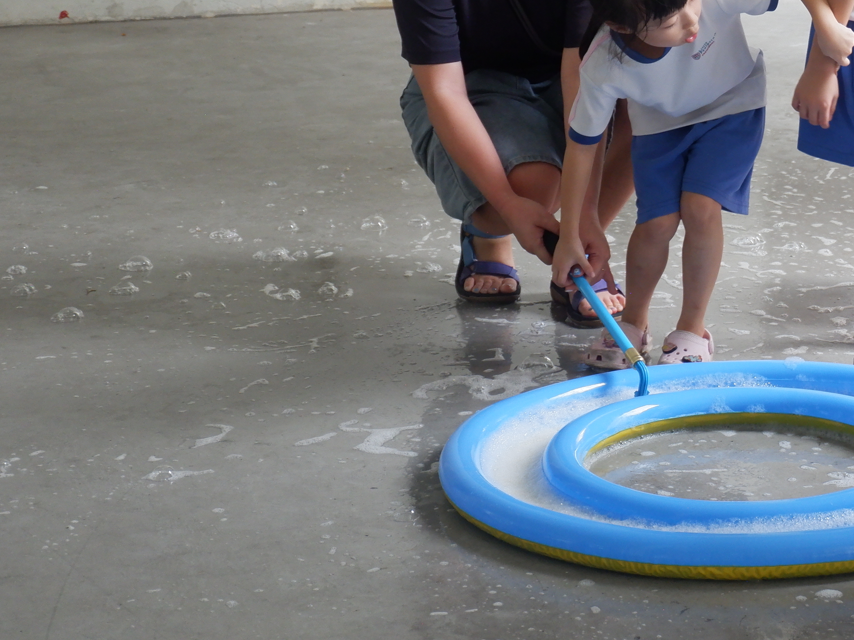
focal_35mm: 106
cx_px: 903
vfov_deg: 13.8
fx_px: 2615
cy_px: 61
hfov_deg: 18.0
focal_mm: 31
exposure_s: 1/140
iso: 800
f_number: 4.7
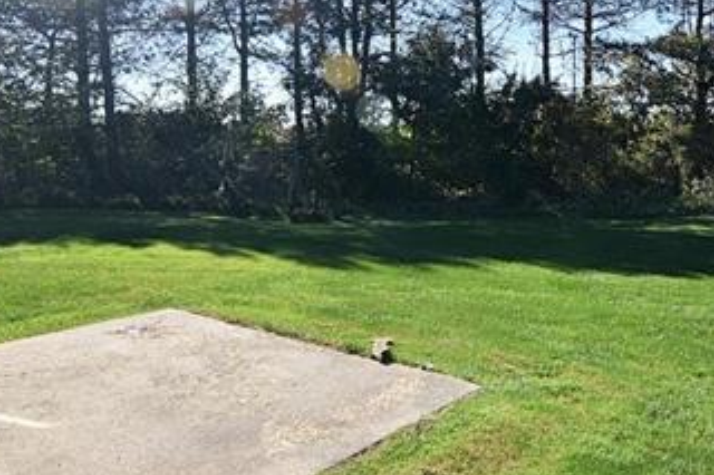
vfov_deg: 39.6
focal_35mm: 33
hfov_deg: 56.8
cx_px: 433
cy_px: 173
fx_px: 654
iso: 200
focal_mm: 11
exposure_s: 1/250
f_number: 7.1
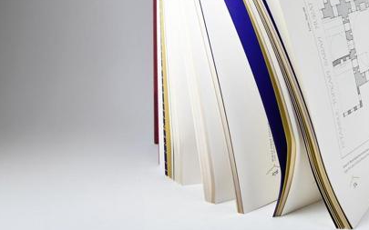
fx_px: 623
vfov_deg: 20.5
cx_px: 347
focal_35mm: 62
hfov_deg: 31.1
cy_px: 16
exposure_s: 1/250
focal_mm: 32
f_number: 5
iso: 250
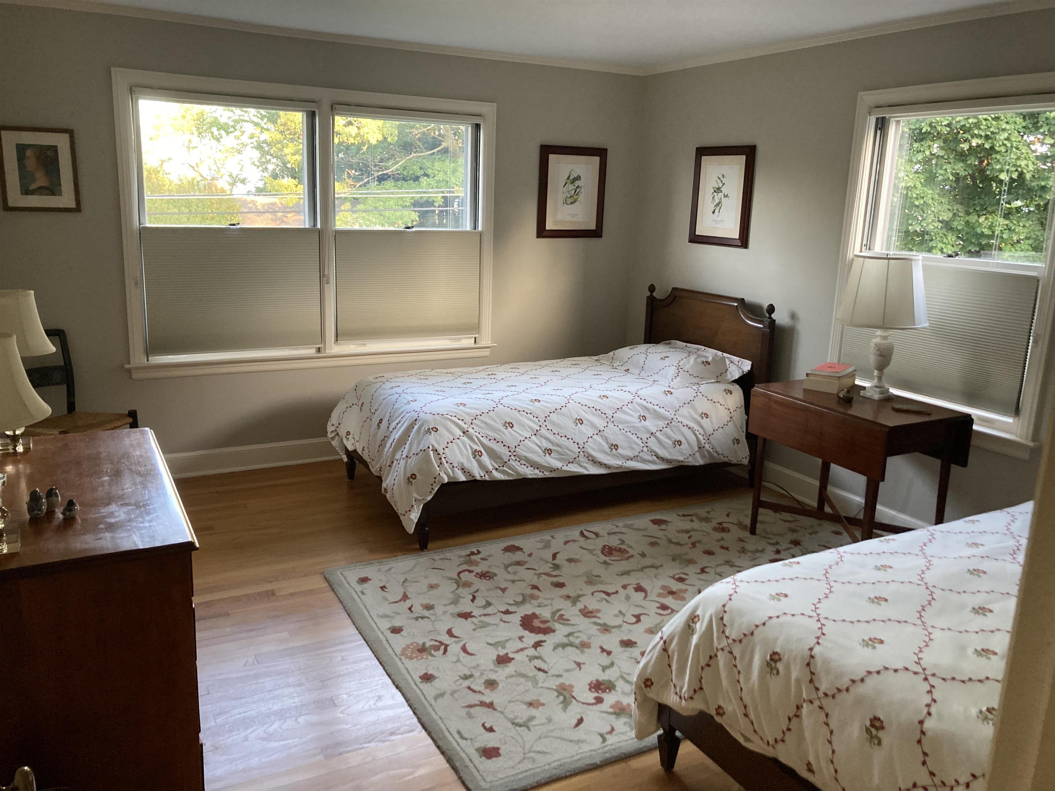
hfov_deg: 63.4
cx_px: 528
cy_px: 396
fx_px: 853
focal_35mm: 28
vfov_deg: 49.7
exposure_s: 1/60
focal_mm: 3.99
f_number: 1.8
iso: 250
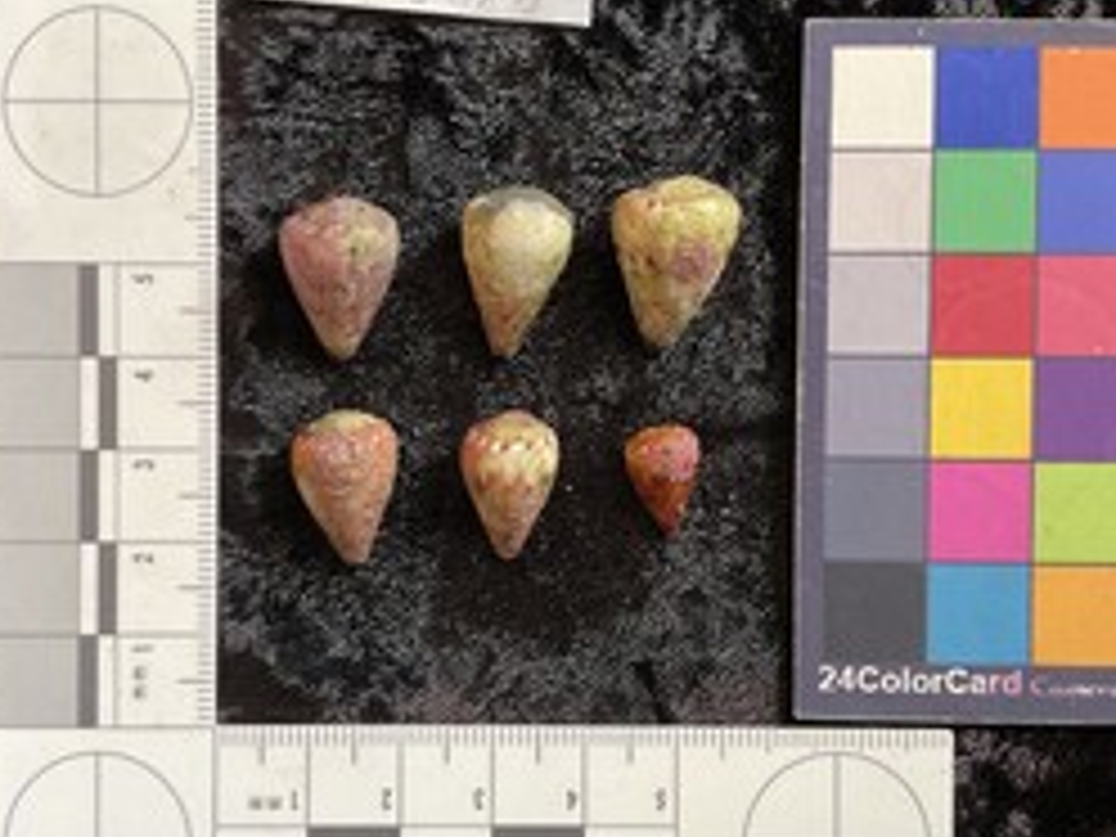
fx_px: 1322
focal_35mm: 41
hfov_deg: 45.8
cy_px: 434
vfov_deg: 35.1
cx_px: 540
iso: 80
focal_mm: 3
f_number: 1.8
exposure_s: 1/60
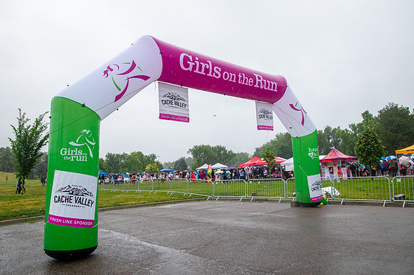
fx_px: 310
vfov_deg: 47.8
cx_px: 208
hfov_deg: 67.4
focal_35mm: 27
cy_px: 128
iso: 2500
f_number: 6.3
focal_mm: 24
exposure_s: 1/500
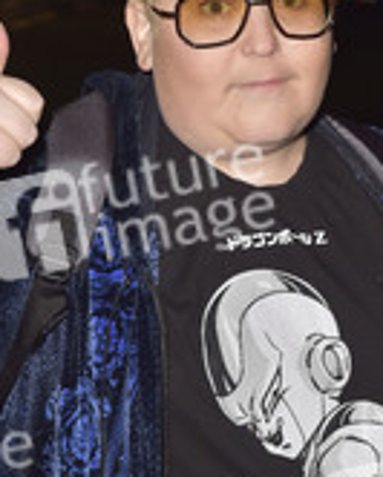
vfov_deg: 14.1
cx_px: 212
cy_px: 356
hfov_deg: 11.4
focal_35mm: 136
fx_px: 1925
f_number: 6.3
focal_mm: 60
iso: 1000
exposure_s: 1/320
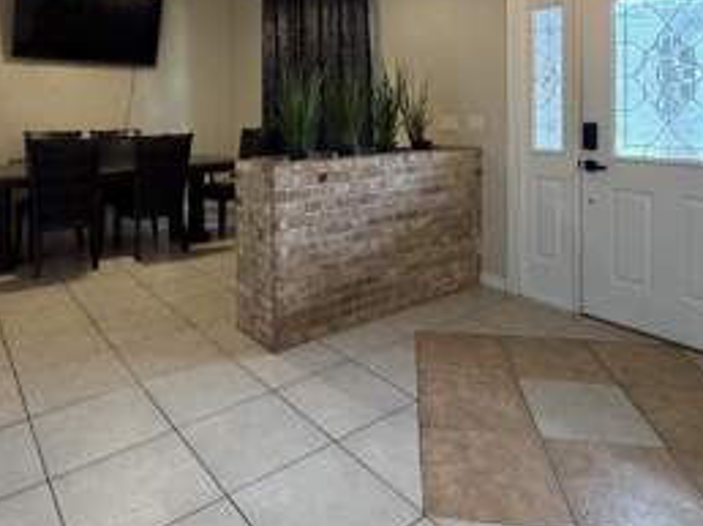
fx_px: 528
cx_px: 327
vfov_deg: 50.0
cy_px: 110
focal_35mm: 26
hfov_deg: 67.3
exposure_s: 1/60
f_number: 2.2
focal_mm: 2.22
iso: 500
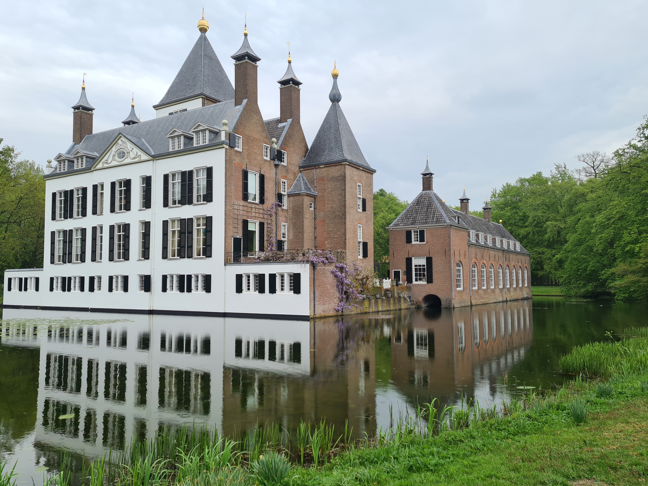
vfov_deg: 49.7
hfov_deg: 63.4
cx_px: 314
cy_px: 247
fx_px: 524
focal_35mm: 28
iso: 50
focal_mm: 5.4
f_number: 1.8
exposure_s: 1/1472
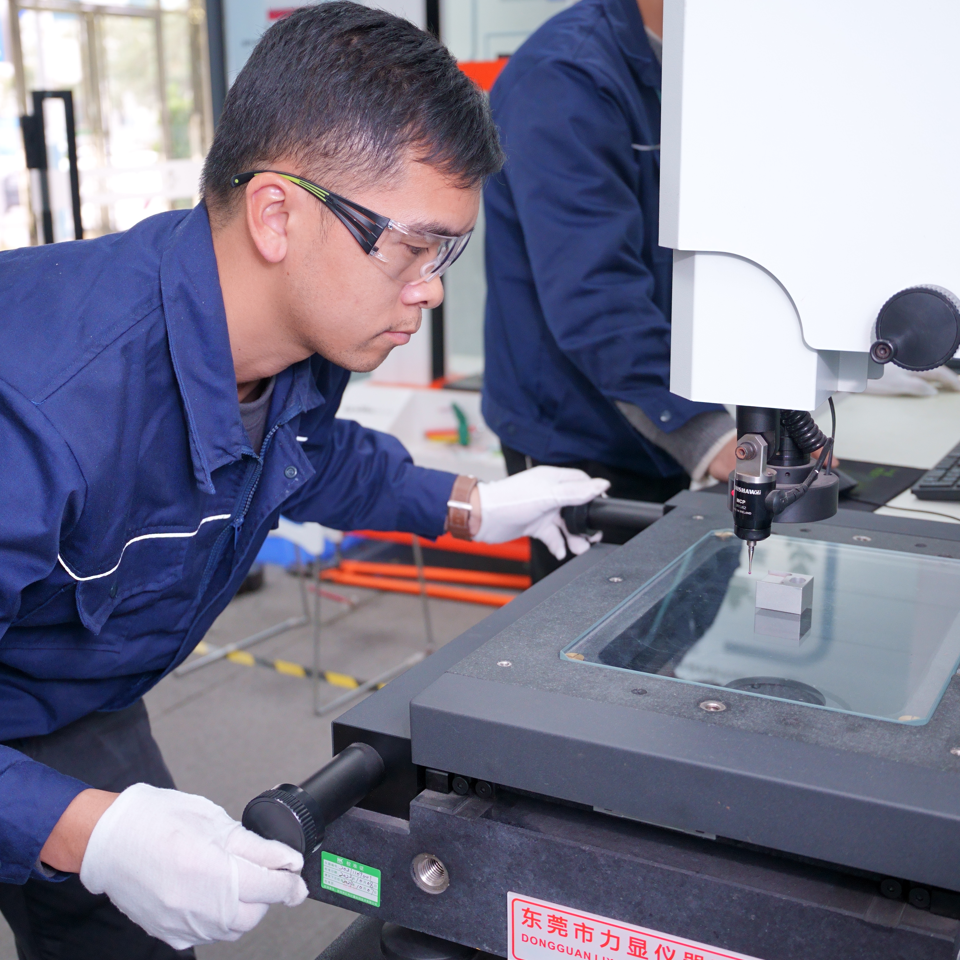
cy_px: 476
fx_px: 1381
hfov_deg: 38.3
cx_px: 465
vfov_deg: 38.3
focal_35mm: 44
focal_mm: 34
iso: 1000
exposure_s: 1/125
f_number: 4
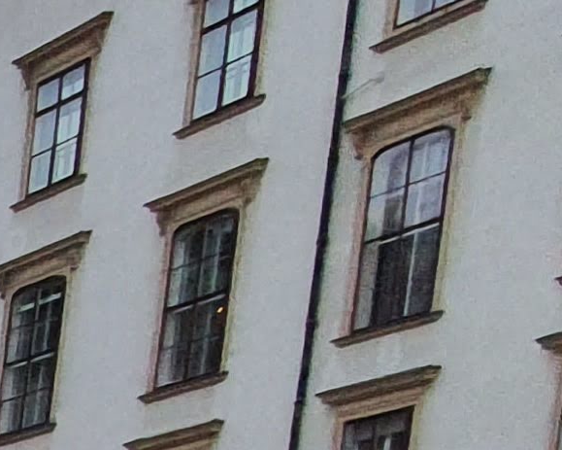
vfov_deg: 10.9
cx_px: -1254
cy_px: 1291
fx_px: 1680
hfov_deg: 10.5
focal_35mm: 101
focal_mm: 1.8
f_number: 2.2
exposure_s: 1/1284
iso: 50
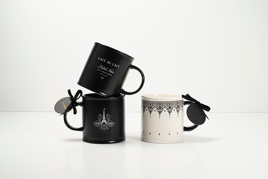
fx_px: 383
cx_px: 134
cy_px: 90
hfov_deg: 38.6
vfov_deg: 26.3
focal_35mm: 51
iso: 200
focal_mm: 50
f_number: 14
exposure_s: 1/60
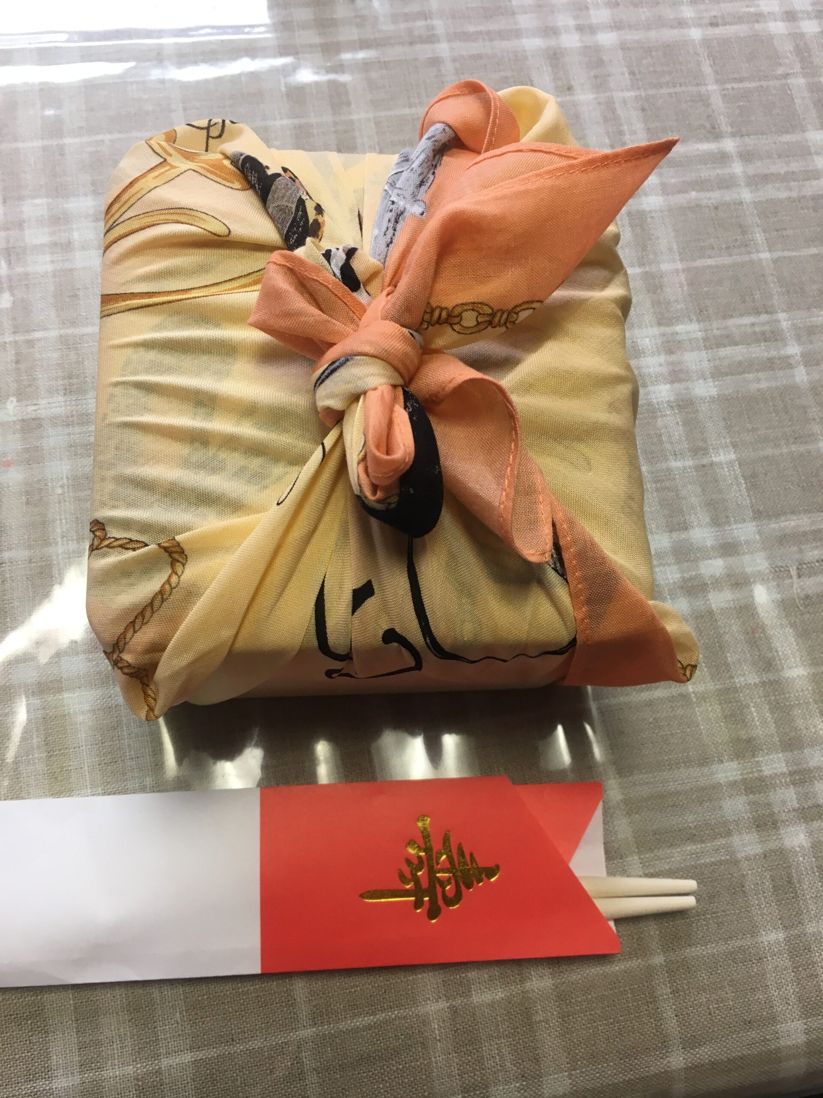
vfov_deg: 61.7
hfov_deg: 48.2
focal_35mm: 29
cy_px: 549
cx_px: 412
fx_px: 919
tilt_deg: -73.1
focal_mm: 4.15
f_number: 2.2
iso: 80
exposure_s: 1/33
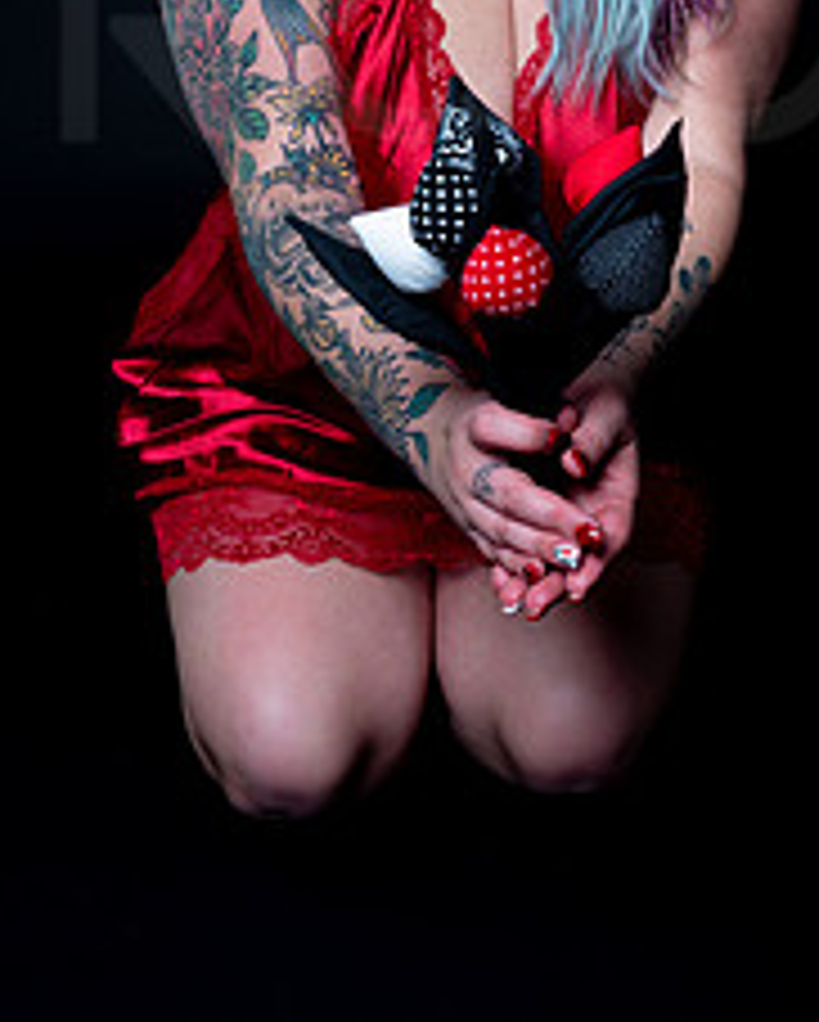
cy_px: 14
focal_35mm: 65
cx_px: 454
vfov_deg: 27.5
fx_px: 1967
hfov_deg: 23.5
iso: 100
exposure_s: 1/160
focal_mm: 35
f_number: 10
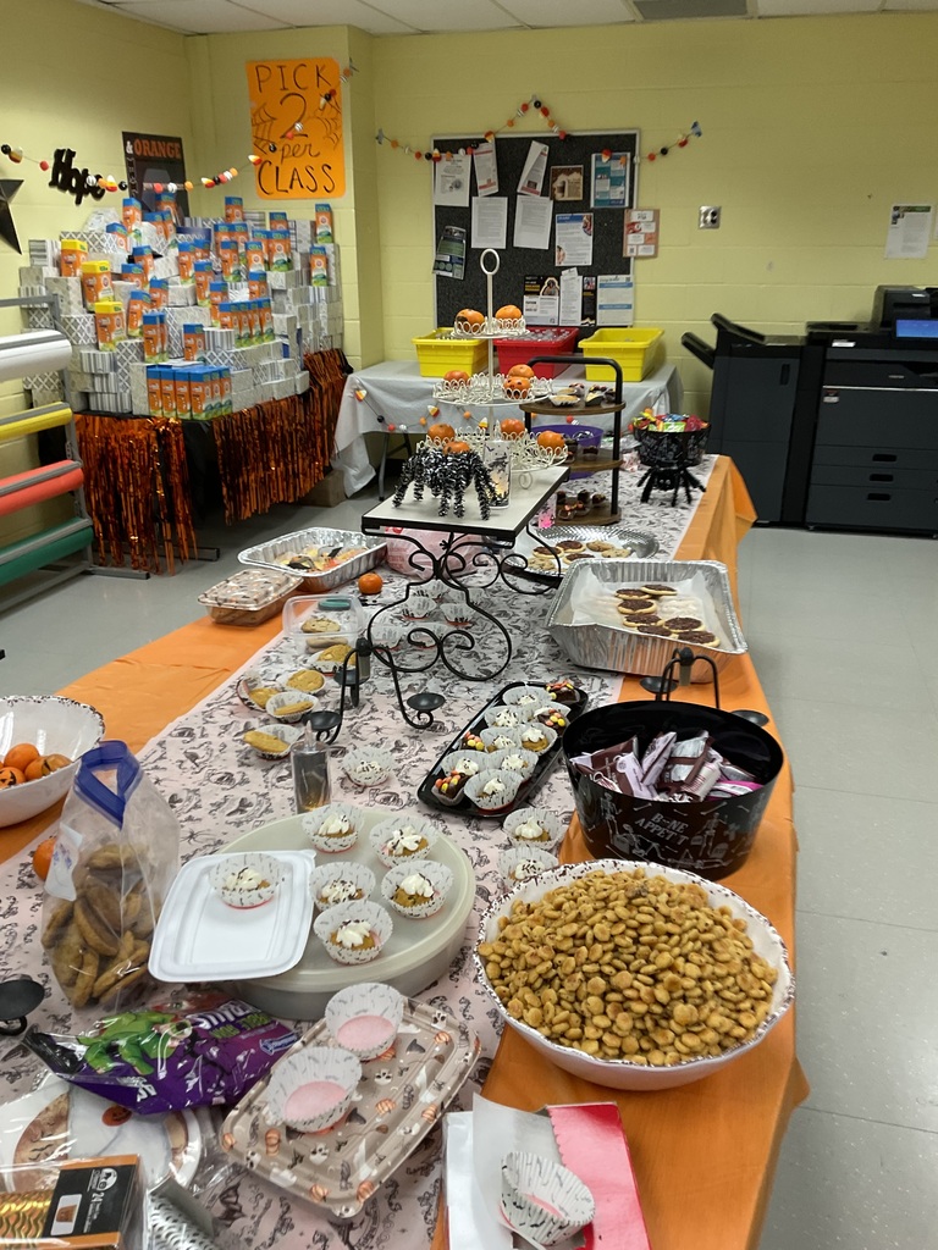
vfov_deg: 61.7
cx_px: 469
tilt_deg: -19.7
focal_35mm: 29
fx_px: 1048
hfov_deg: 48.2
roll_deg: -1.3
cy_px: 625
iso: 40
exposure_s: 1/60
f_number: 1.8
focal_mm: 3
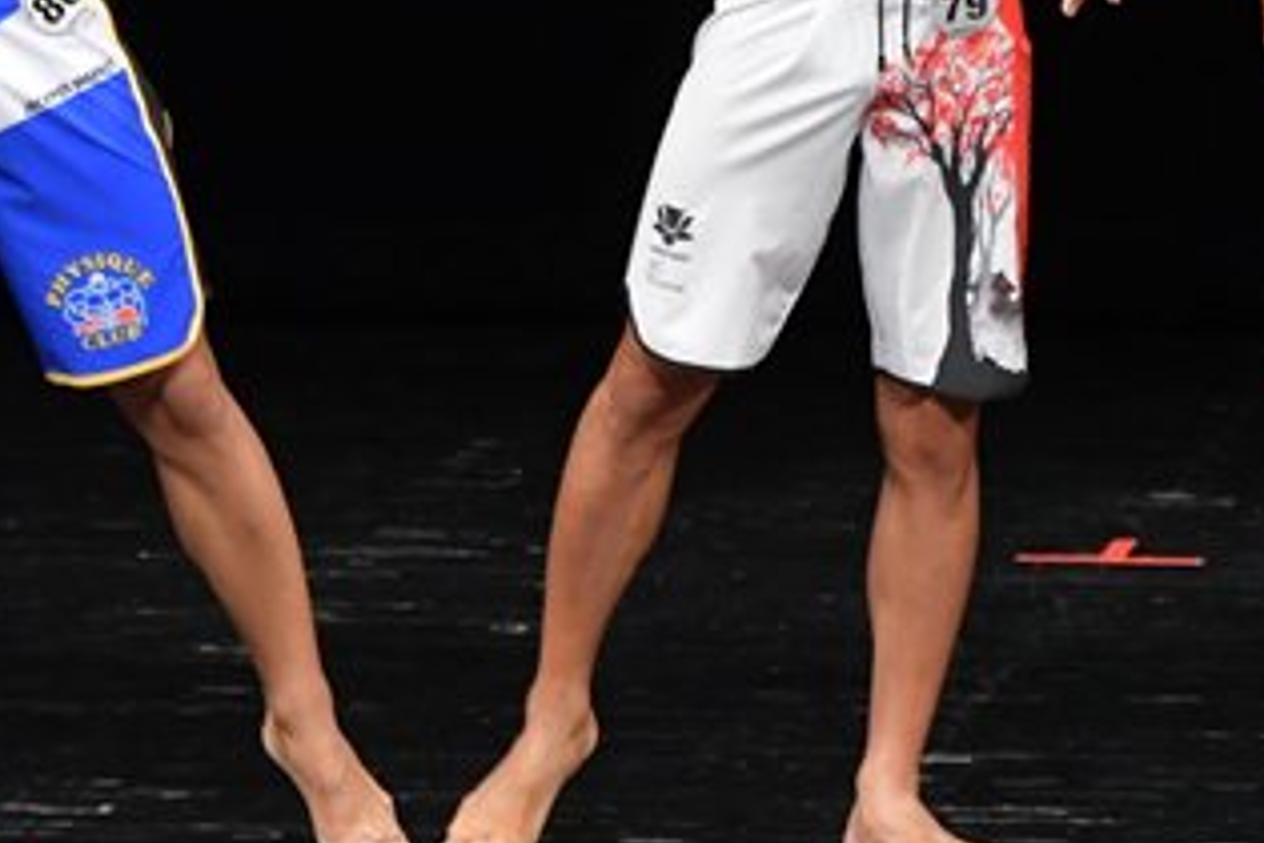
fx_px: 23347
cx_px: 889
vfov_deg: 2.1
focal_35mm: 665
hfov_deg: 3.1
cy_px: 28
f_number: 5.6
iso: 3200
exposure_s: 1/400
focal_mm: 180
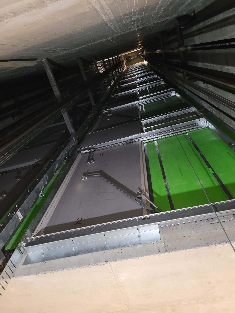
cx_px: 118
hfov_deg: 53.1
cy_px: 156
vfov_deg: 67.3
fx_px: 235
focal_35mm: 26
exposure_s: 1/24
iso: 1250
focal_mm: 5.4
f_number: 1.8
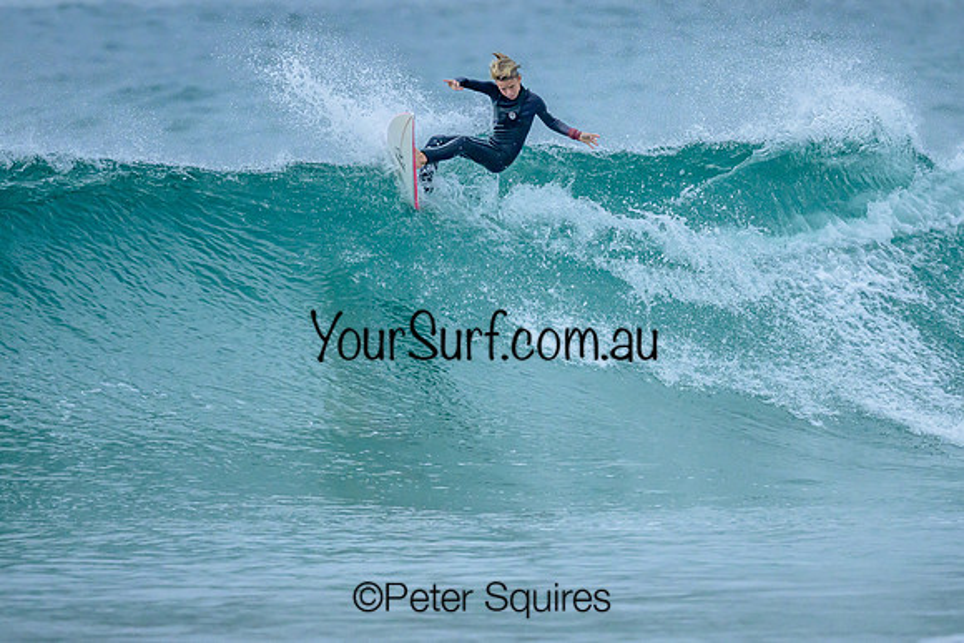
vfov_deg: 1.3
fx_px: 29310
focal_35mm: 1094
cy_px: 358
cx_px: 576
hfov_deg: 1.9
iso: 1800
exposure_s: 1/3200
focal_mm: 800
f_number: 6.3
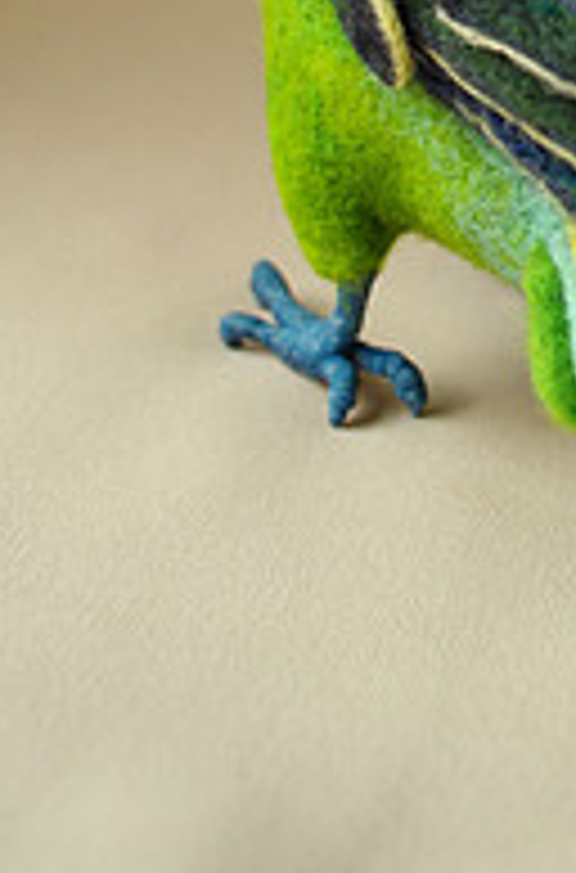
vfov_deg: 25.7
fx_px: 1768
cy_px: -81
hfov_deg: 17.8
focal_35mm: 73
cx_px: 634
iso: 100
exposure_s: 1/100
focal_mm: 21
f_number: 4
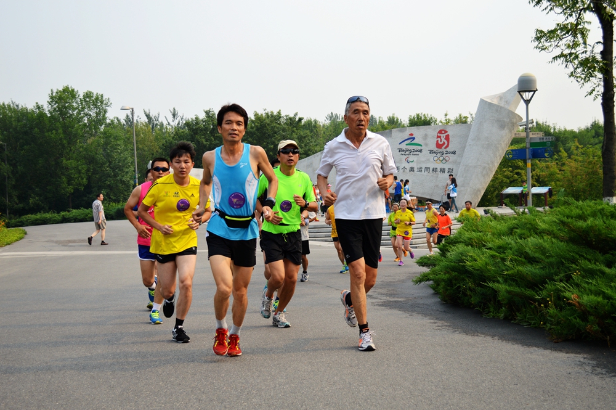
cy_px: 205
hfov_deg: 46.4
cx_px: 308
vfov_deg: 31.8
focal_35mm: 42
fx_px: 718
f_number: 4.5
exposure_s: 1/640
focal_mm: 28
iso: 100
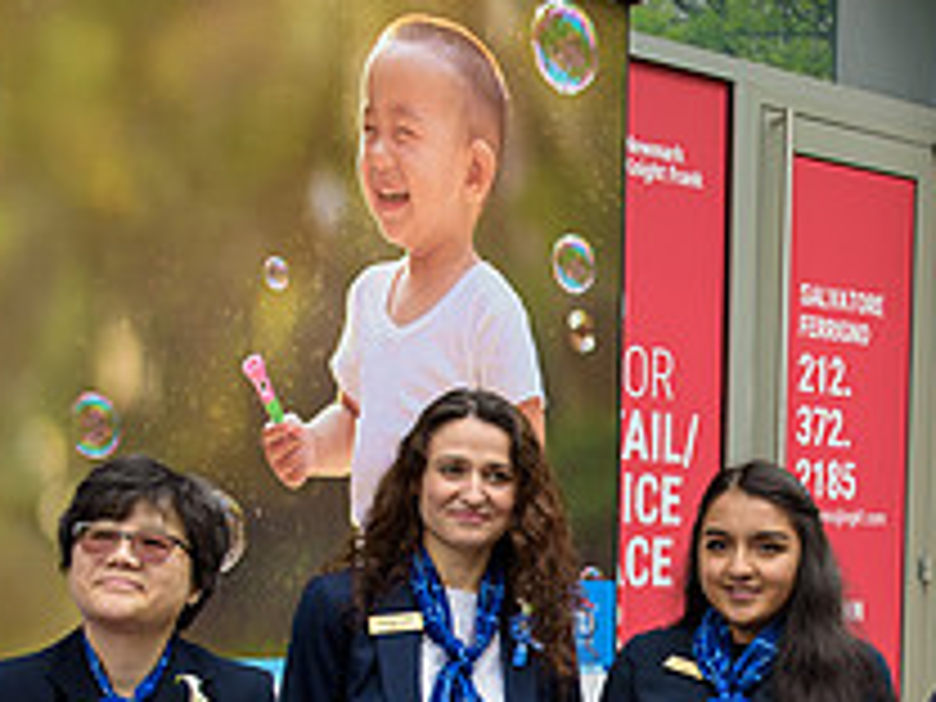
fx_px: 2325
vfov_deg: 16.6
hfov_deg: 22.5
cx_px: 734
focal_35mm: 86
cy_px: 790
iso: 200
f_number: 5
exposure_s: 1/250
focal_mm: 32
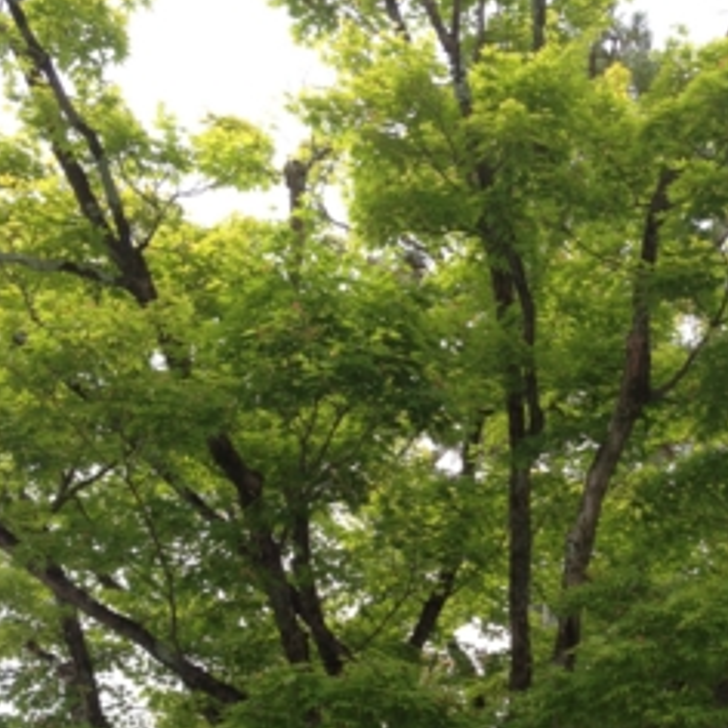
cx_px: 500
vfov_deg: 28.5
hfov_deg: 28.8
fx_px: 1404
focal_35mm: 59
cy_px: 577
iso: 64
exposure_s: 1/657
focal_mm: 4.28
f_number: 2.4
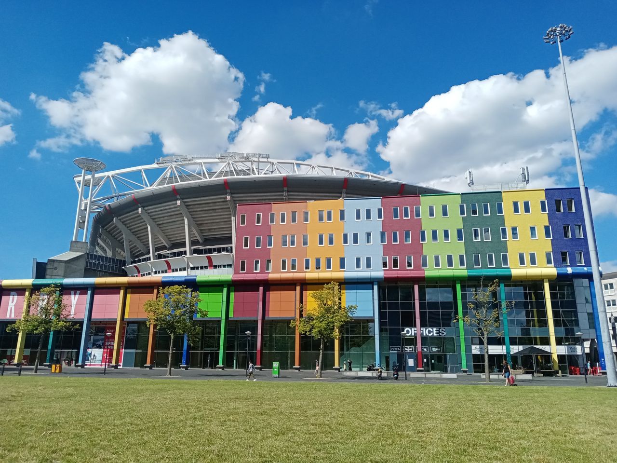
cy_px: 232
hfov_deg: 67.3
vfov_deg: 53.1
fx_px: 463
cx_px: 308
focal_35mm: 26
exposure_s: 1/2392
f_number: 1.8
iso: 103
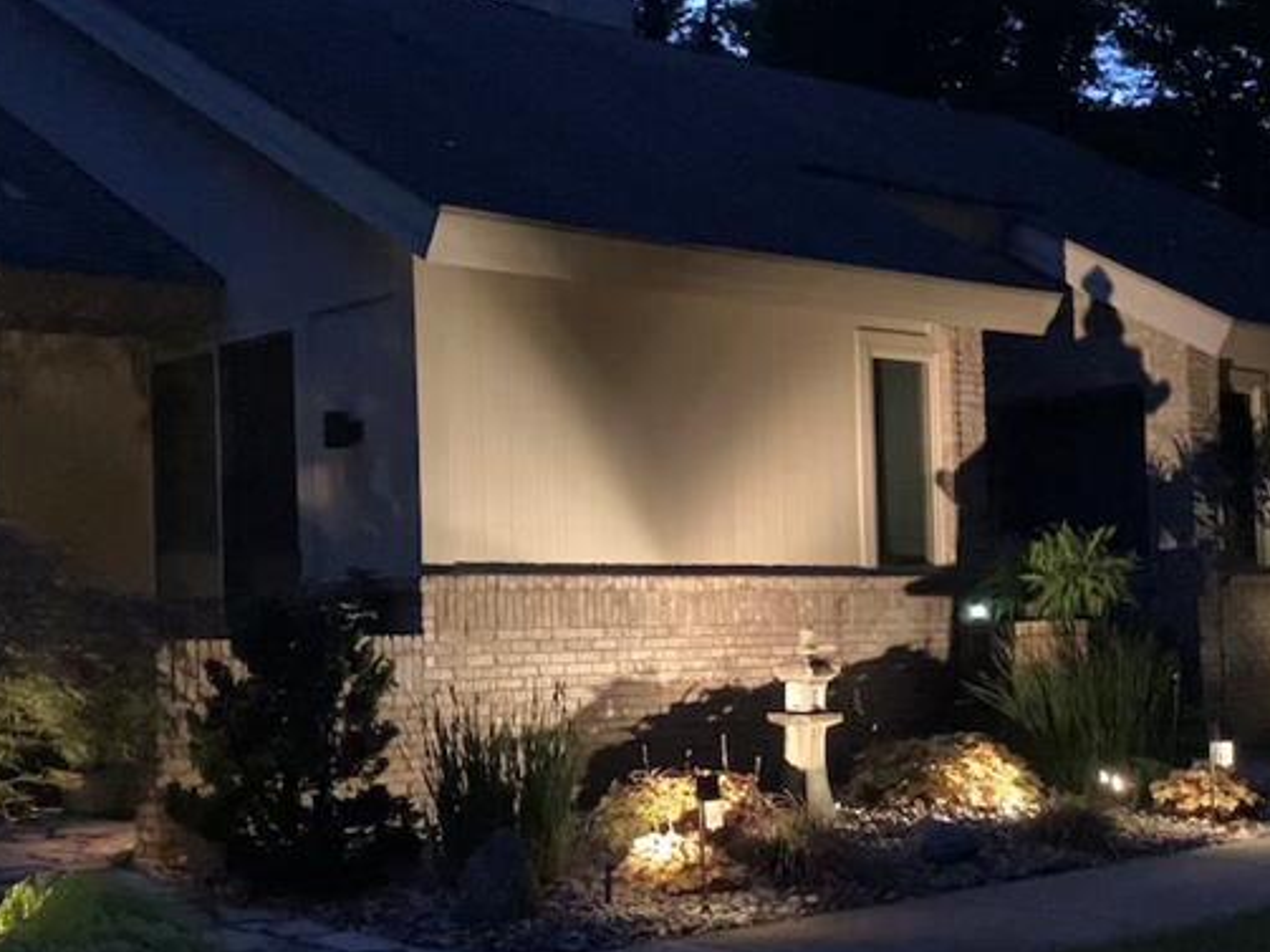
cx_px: 591
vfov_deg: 25.6
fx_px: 2091
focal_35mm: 57
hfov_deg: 33.8
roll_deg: +0.3
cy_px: 596
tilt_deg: +2.1
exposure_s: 1/4
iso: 1000
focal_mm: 3.99
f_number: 1.8
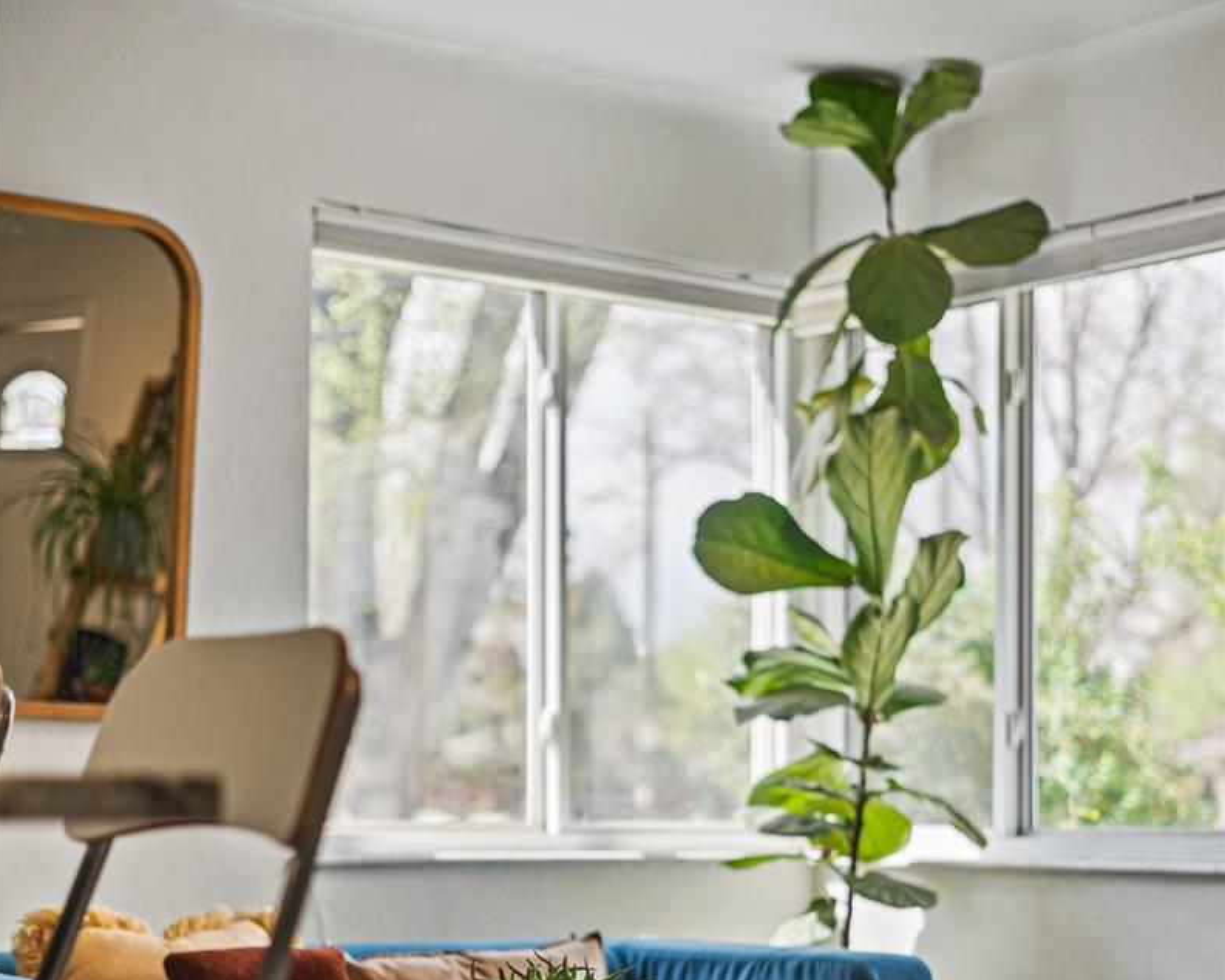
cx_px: 609
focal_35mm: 71
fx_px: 2575
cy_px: 801
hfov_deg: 26.8
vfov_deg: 21.3
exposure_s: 1/500
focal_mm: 50
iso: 250
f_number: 1.8
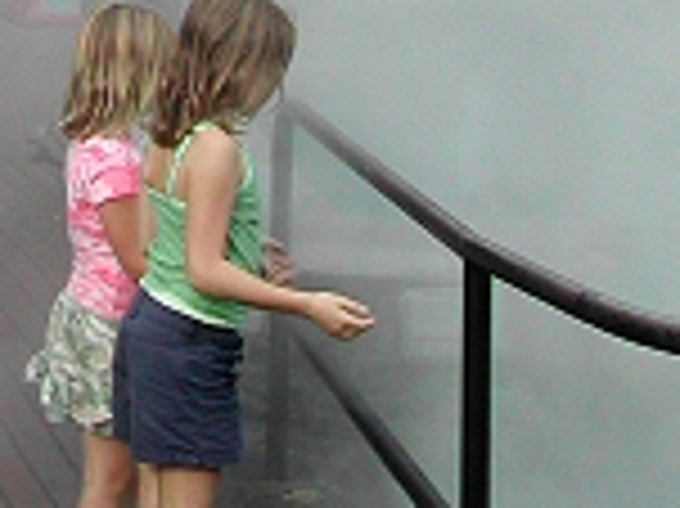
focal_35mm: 129
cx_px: -95
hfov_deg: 14.9
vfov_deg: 10.7
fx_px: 2532
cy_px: -418
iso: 100
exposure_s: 1/211
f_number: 2.8
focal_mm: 8
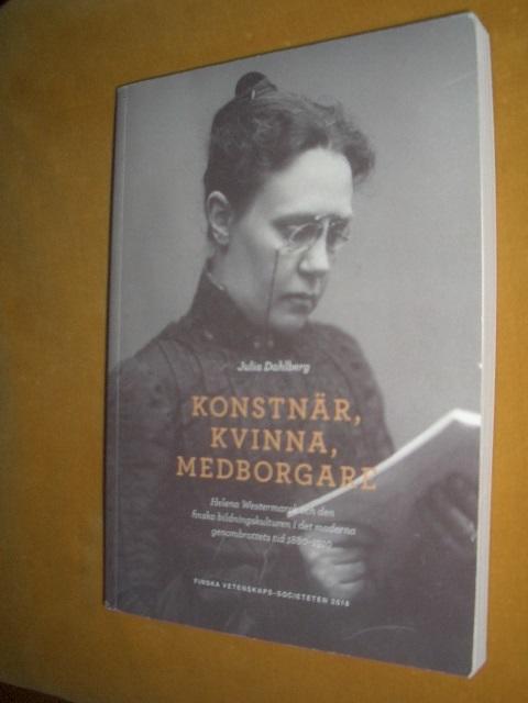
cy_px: 352
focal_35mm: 41
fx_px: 834
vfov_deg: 45.8
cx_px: 264
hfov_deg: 35.1
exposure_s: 1/60
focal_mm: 6.8
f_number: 2.8
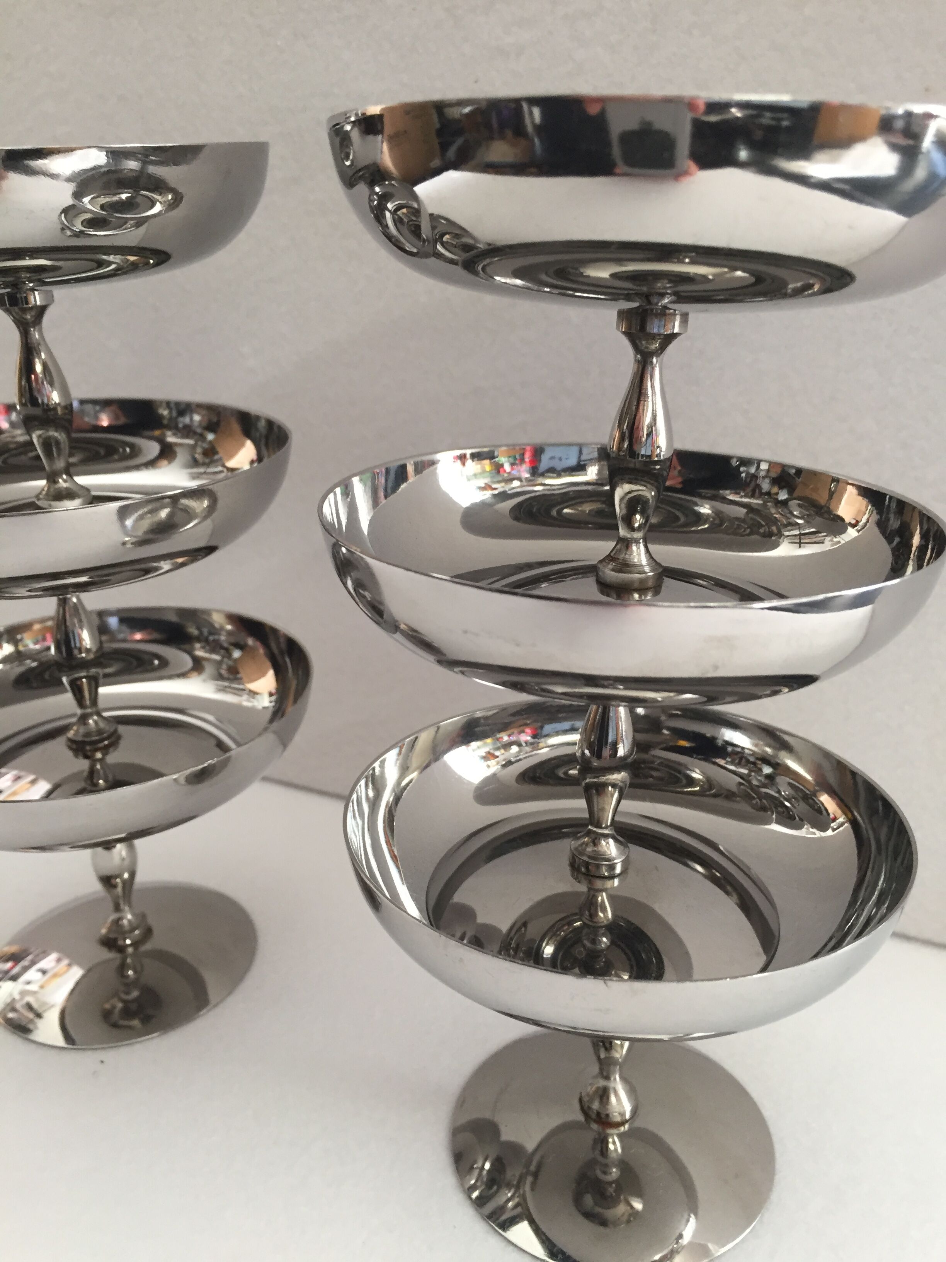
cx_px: 473
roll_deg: +1.0
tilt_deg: -20.9
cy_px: 631
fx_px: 1057
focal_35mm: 29
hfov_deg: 48.2
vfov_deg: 61.7
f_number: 2.2
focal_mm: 4.15
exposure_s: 1/33
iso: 64
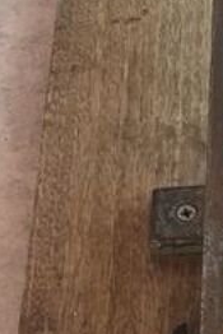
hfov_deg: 8.2
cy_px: 147
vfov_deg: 12.5
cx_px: 308
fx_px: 1522
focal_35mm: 164
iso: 40
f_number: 2.4
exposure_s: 1/120
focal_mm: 3.3
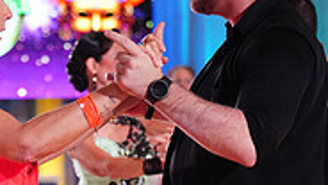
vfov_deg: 5.2
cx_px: 111
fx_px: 2011
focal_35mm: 231
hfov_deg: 9.3
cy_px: 345
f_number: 2.8
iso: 2000
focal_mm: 70
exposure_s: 1/500
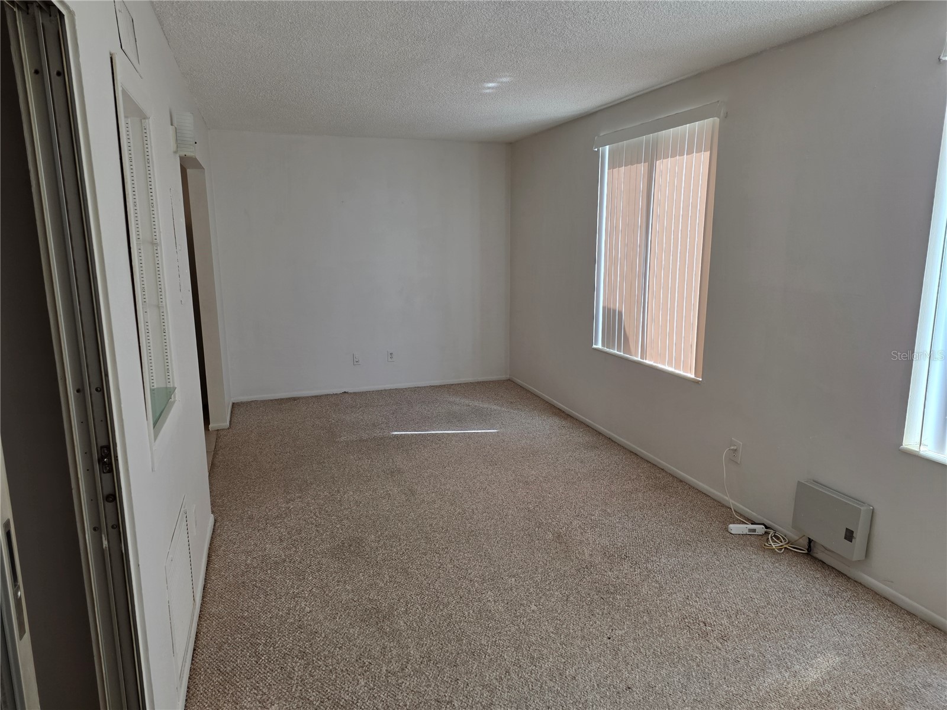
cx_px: 474
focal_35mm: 23
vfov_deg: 58.9
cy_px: 355
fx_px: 629
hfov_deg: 73.9
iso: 125
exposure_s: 1/180
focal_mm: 6.25
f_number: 1.7
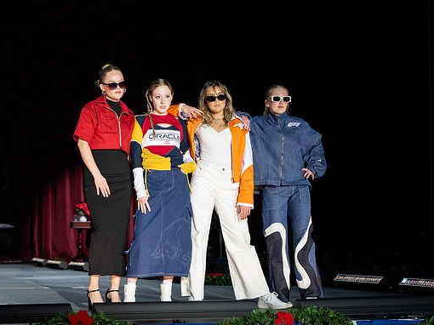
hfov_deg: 20.4
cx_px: 168
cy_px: 157
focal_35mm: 96
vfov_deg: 15.4
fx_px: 1203
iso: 800
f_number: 3.5
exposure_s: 1/400
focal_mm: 77
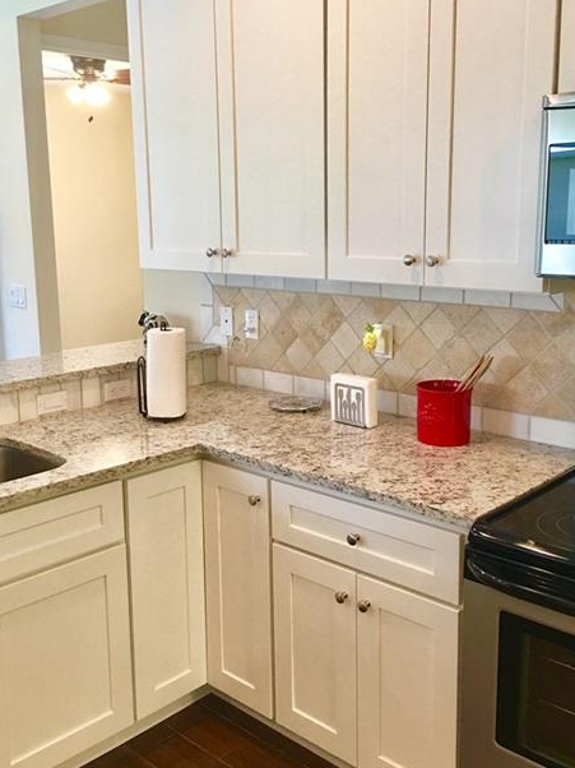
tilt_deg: -8.7
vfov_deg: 50.1
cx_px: 270
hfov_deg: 38.6
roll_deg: +0.9
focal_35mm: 37
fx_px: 820
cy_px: 360
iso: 50
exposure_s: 1/15
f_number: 2.2
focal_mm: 4.15
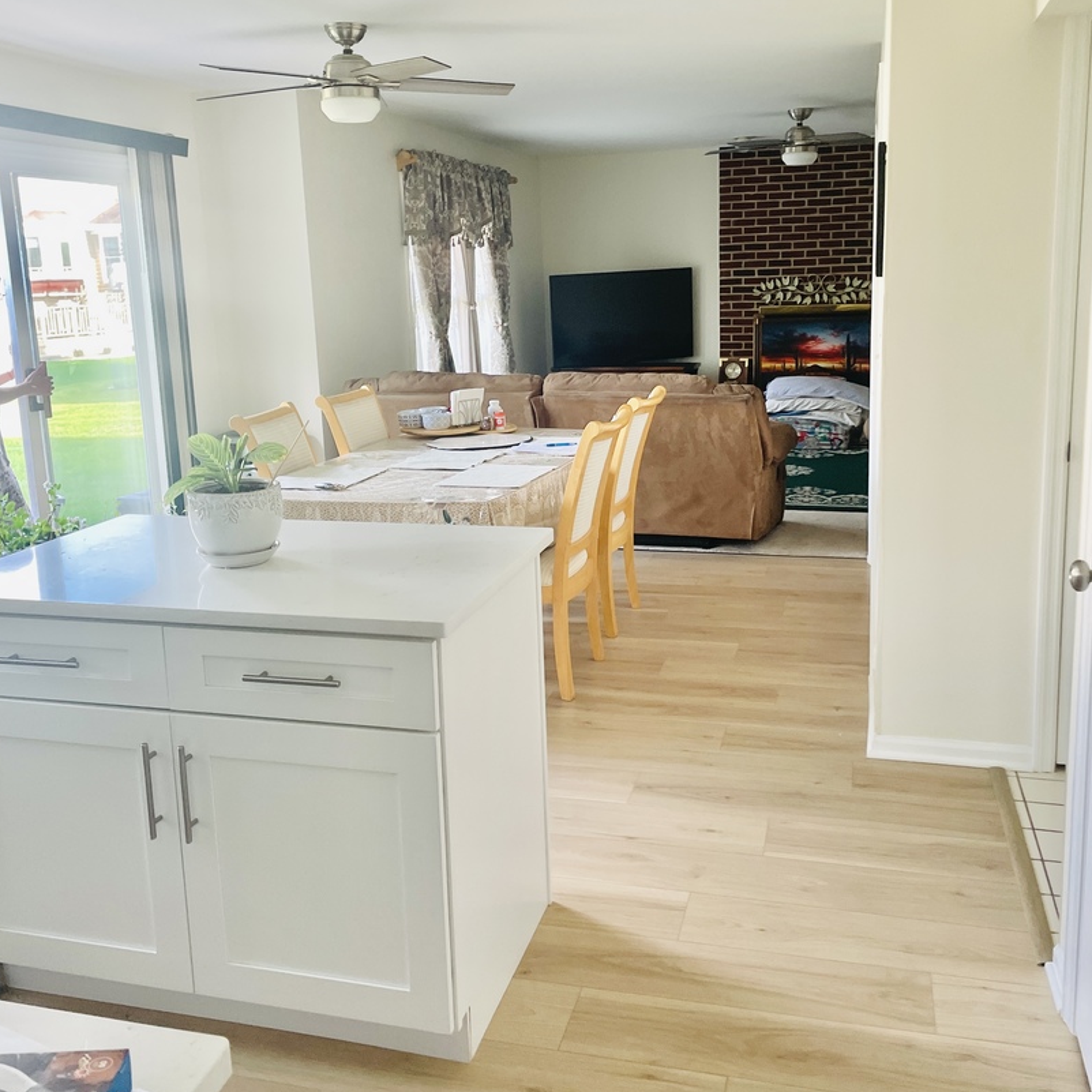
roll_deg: +1.0
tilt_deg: -9.5
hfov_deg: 52.5
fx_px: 1106
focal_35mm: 31
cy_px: 449
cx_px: 543
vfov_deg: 52.2
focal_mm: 4.2
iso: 125
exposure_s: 1/104
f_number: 1.6
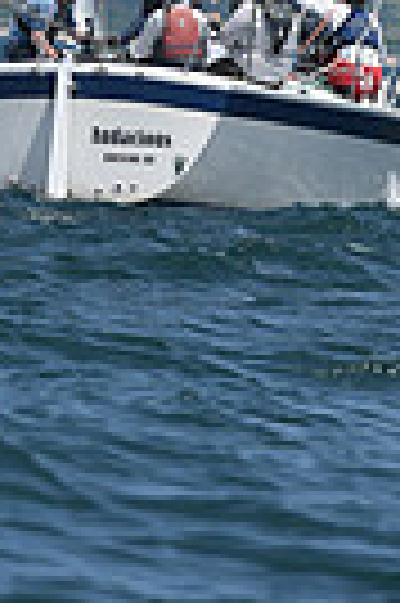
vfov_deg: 1.6
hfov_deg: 1.1
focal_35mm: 1255
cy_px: -580
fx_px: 20969
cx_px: 227
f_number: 7.1
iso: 320
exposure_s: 1/1600
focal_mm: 290
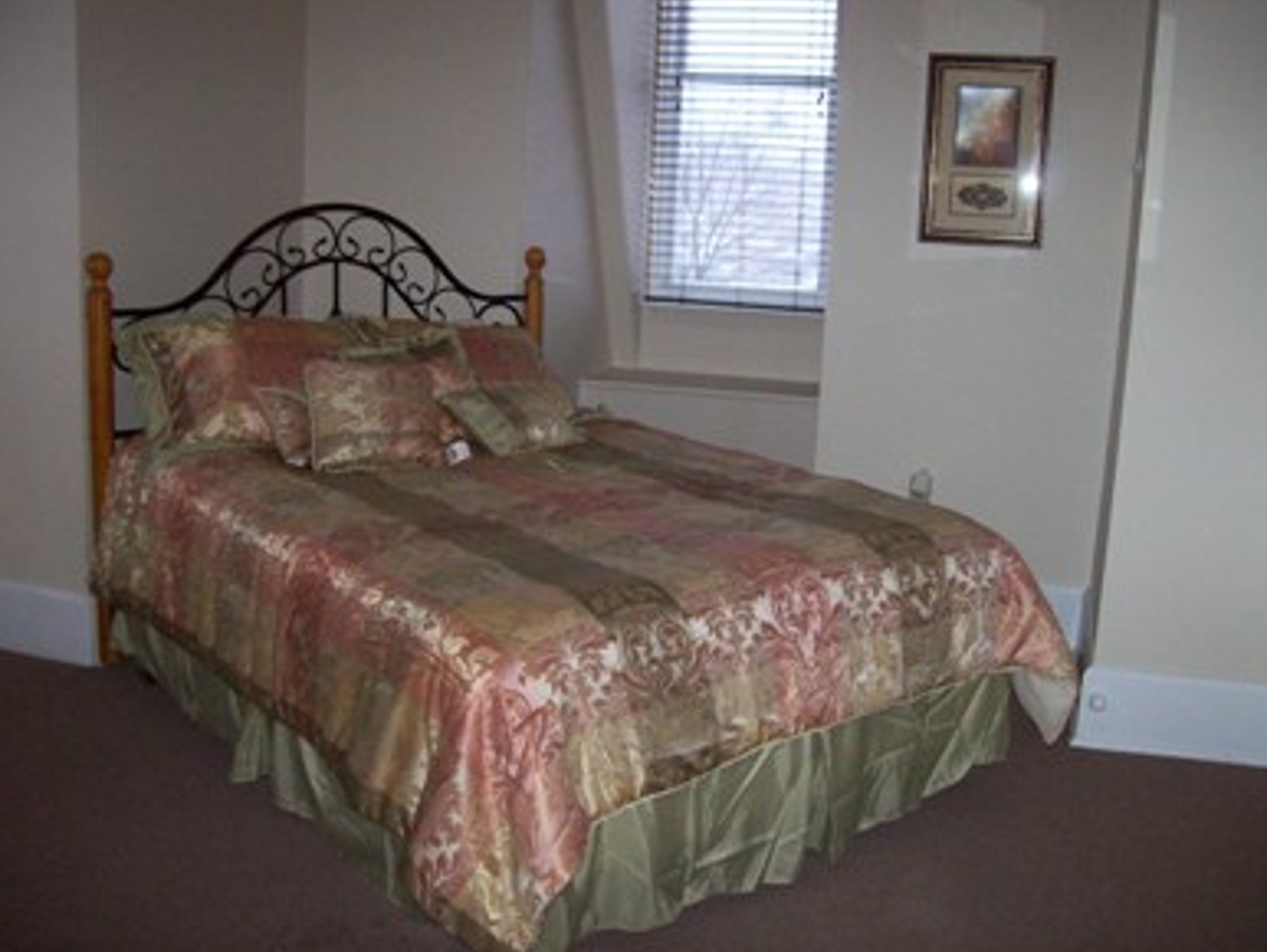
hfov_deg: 50.1
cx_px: 622
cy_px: 469
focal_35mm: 37
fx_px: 1355
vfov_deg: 38.7
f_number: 2.7
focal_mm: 6
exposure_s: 1/64
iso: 140
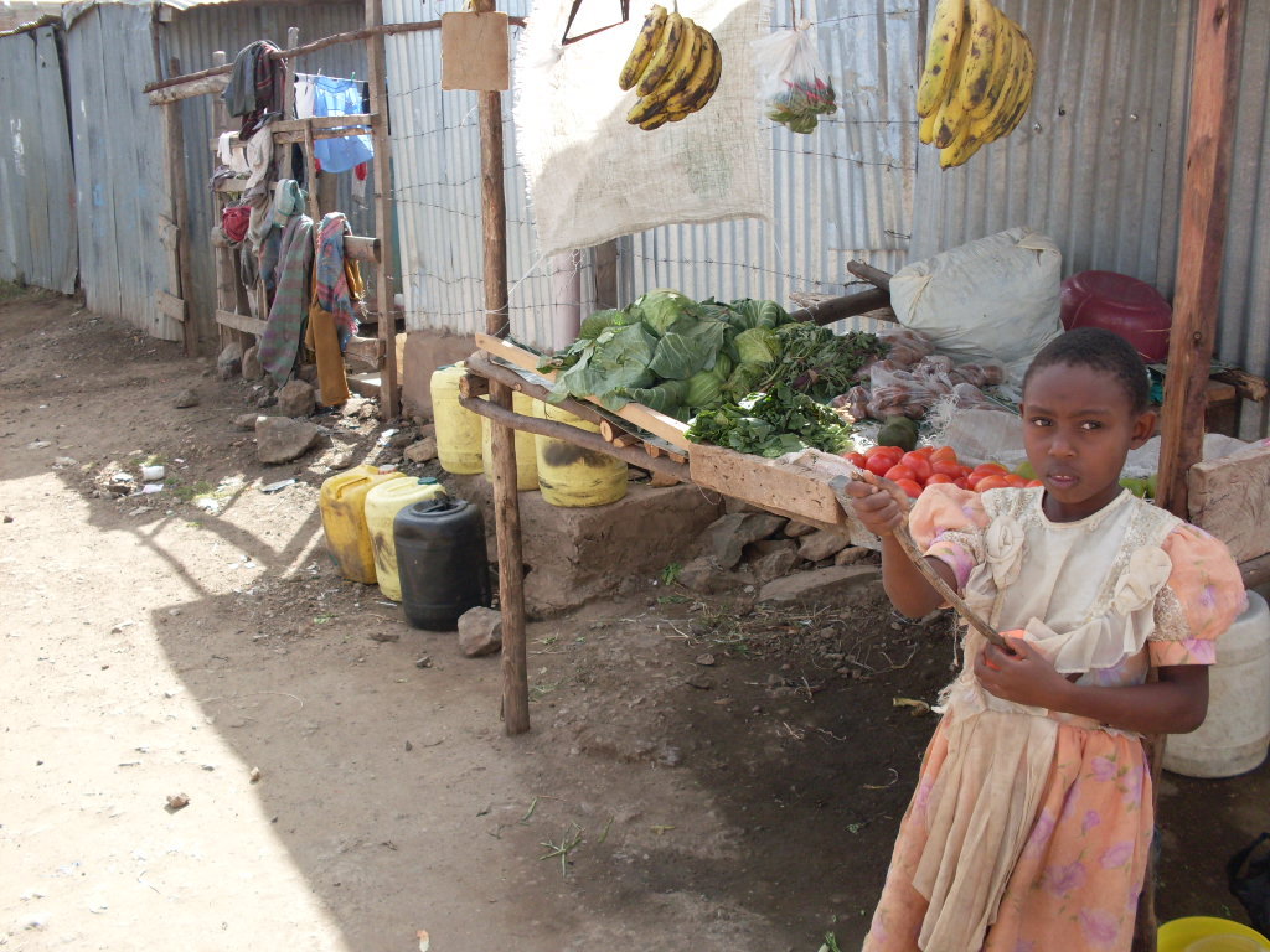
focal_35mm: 38
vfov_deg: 37.7
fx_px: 1394
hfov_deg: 49.0
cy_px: 476
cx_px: 635
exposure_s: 1/350
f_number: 2.8
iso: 80
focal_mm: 6.3
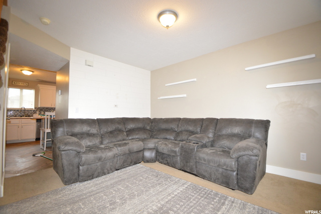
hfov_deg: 100.4
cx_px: 160
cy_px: 107
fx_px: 134
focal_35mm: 15
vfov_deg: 77.3
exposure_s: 1/60
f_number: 3.5
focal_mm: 10
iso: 800
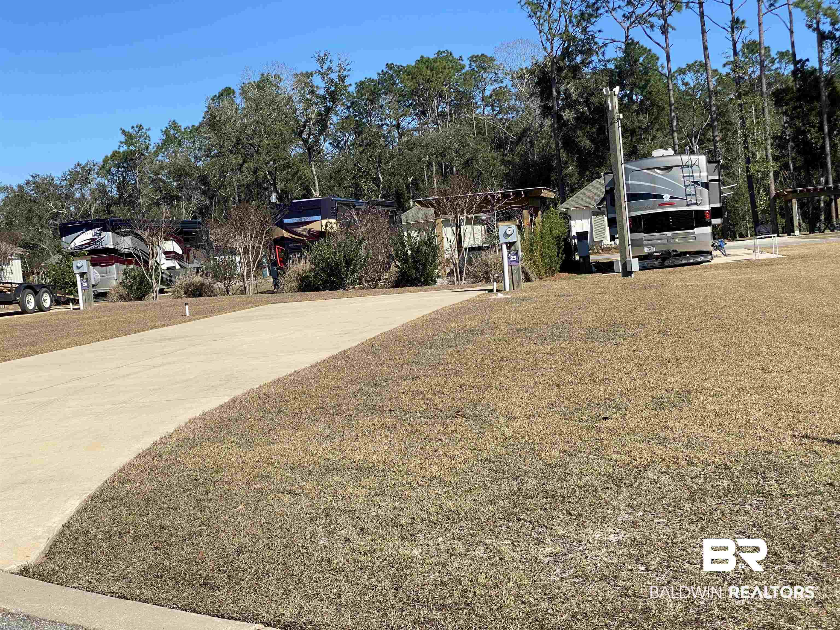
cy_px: 315
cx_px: 420
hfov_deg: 36.8
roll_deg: +5.5
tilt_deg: -2.5
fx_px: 1262
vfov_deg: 28.0
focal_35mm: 52
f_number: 2
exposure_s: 1/1370
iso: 20
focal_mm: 6
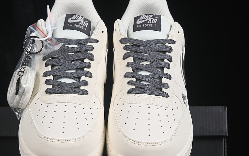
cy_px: 109
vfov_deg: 12.1
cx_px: 106
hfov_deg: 19.3
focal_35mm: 108
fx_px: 733
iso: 160
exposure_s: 1/80
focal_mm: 50
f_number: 8
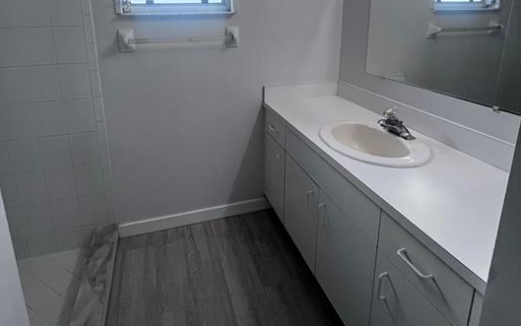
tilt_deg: -12.0
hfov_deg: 84.9
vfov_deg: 56.9
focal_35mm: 20
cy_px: 85
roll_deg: +1.6
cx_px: 240
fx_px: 284
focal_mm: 1.57
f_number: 1.8
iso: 125
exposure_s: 1/120
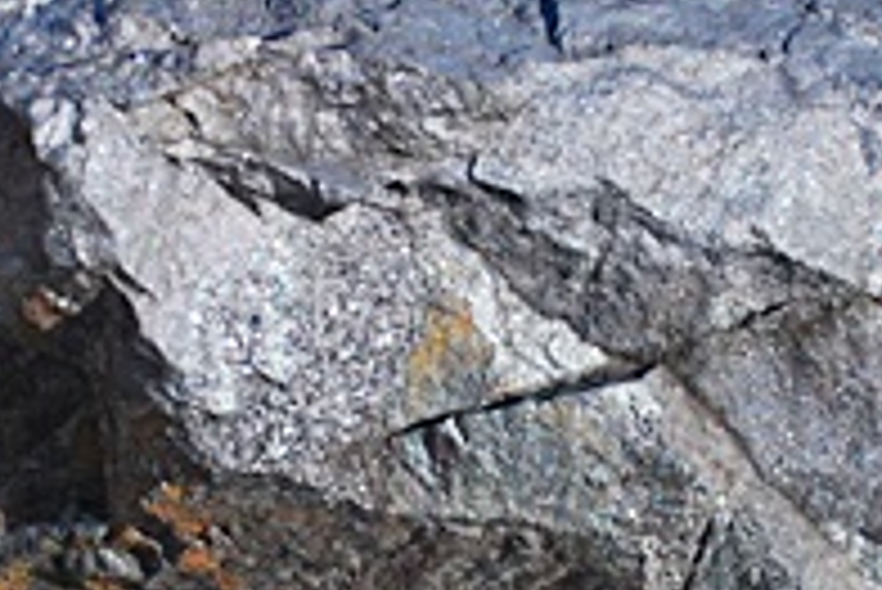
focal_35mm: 196
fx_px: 4805
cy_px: 432
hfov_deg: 10.5
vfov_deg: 7.0
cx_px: 508
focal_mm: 32
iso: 400
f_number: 4.2
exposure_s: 1/1600
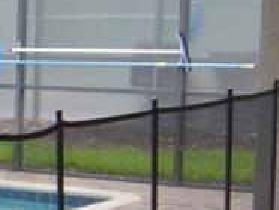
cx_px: -276
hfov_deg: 12.7
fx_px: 1099
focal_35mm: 136
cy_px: 213
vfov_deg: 10.8
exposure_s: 1/160
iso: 400
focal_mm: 11
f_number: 6.3
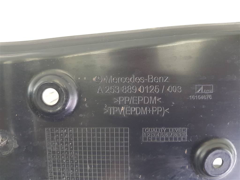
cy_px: 90
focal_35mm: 26
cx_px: 120
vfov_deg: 53.1
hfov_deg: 67.3
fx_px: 180
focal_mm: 4.2
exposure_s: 1/50
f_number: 1.7
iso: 125
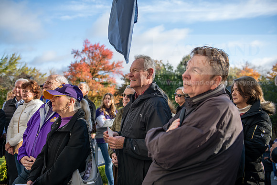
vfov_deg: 35.1
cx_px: 138
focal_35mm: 38
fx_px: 292
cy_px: 92
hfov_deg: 50.7
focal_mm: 38
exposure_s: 1/400
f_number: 3.2
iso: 80
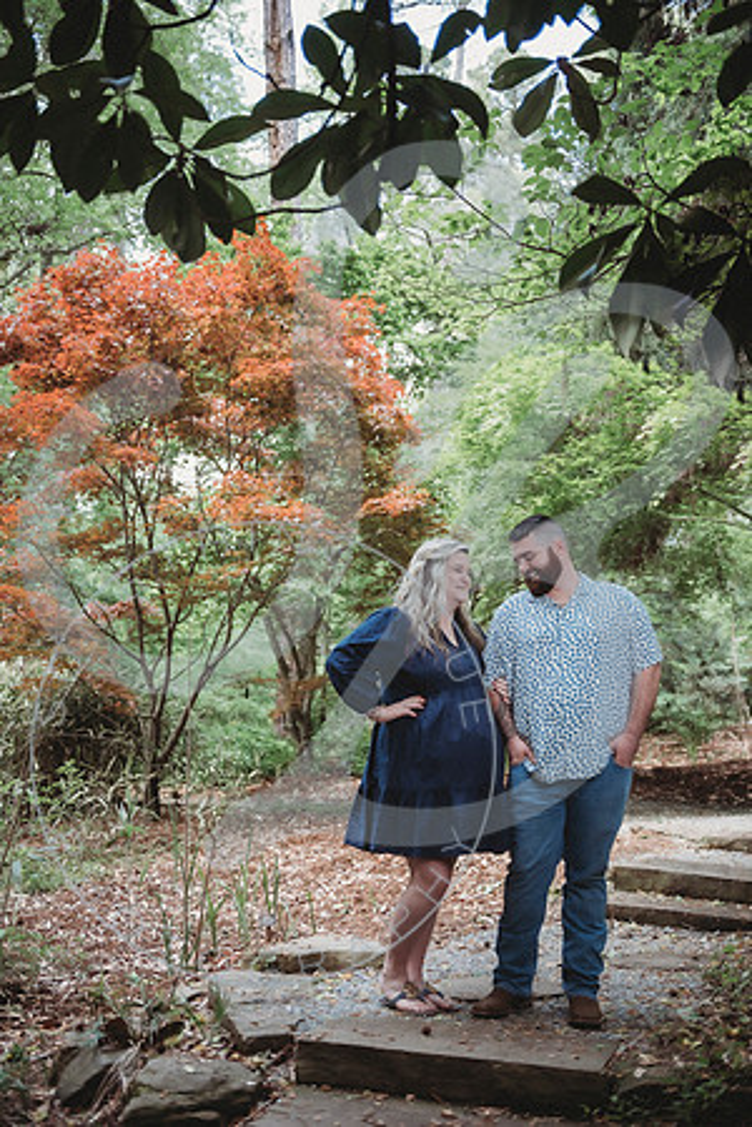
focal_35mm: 40
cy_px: 564
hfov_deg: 33.4
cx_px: 376
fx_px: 1253
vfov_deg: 48.5
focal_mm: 40
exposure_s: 1/250
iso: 160
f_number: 2.8
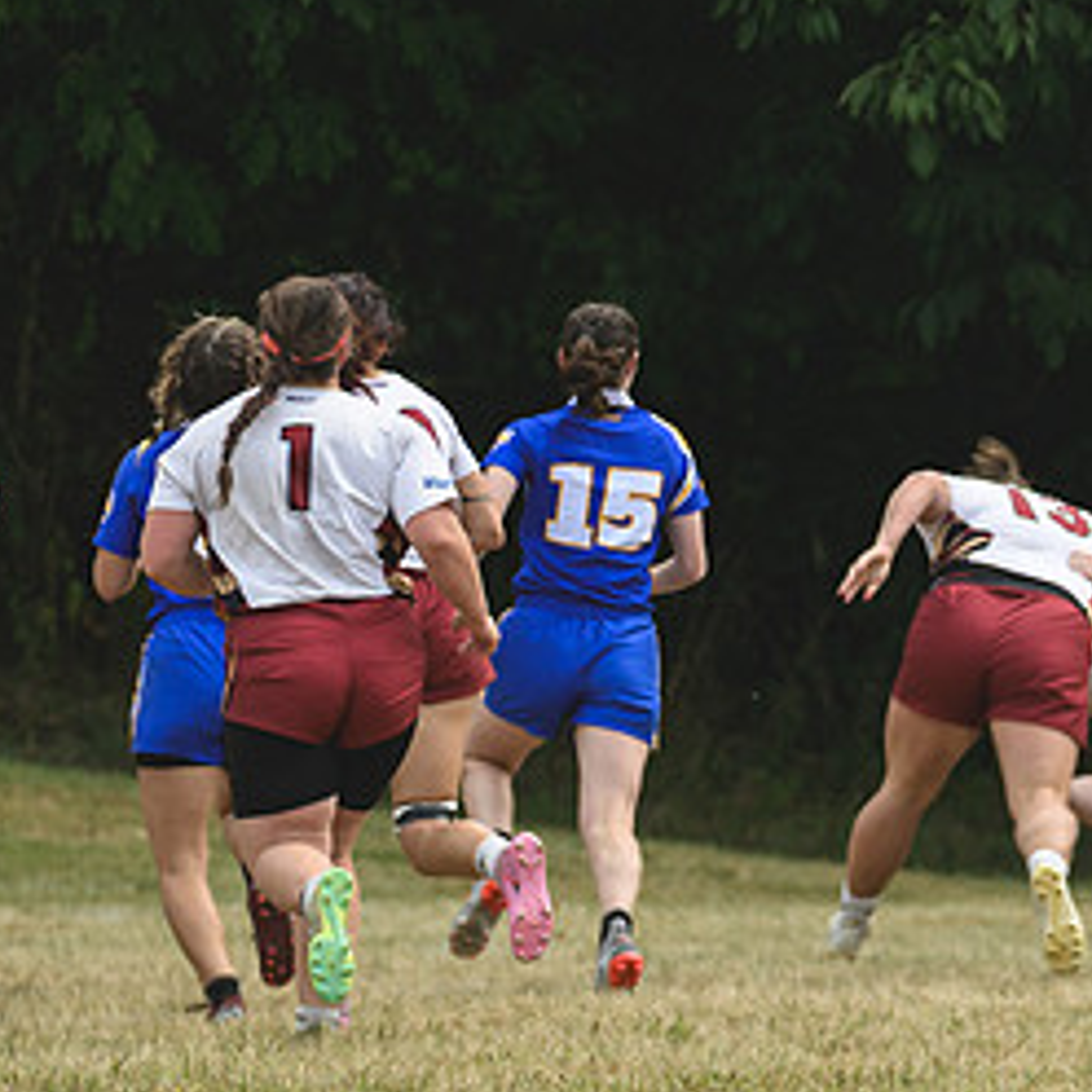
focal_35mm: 1187
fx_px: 42364
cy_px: 428
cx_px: 957
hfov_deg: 1.5
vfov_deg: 1.5
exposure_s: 1/1000
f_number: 6
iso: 320
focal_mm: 340
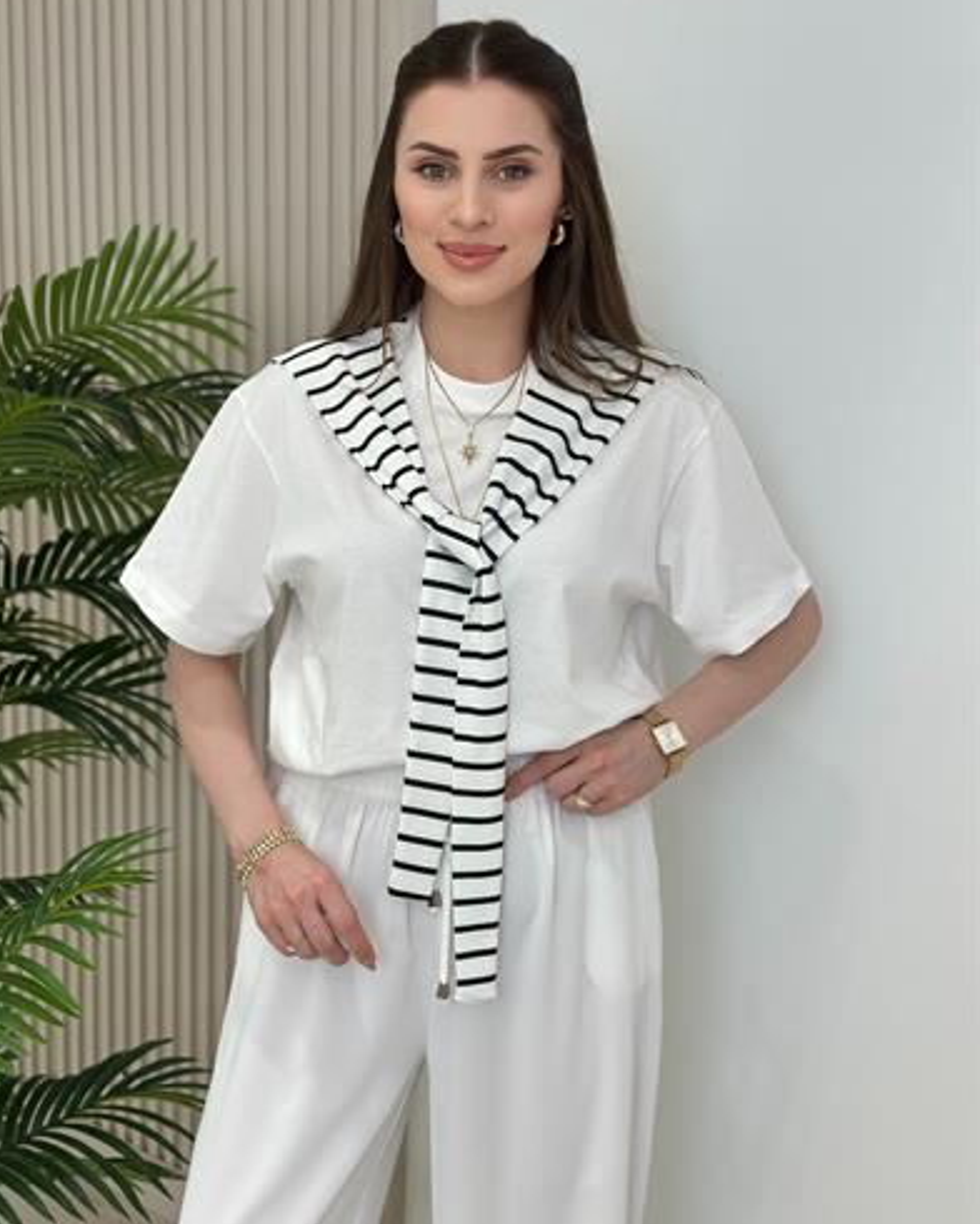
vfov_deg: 36.7
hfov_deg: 29.7
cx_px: 482
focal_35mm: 51
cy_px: 591
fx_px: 1849
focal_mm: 6.86
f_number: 1.78
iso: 80
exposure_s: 1/281
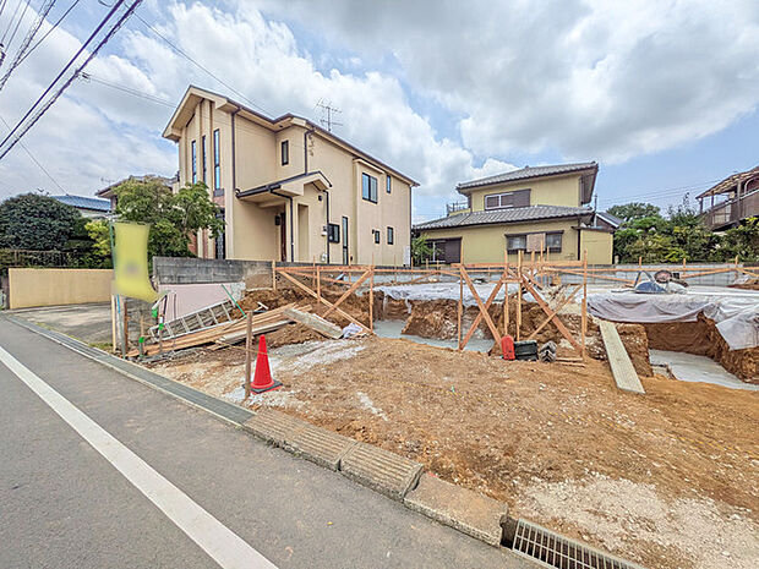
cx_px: 380
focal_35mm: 14
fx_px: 307
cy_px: 284
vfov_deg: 85.7
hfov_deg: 102.1
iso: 51
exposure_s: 1/3322
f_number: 2.2
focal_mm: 1.83
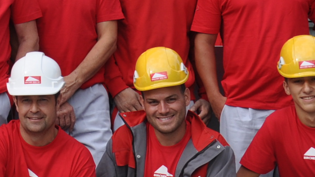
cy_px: -25
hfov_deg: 11.6
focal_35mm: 179
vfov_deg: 6.7
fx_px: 1495
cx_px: -133
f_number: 8
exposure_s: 1/250
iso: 200
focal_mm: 26
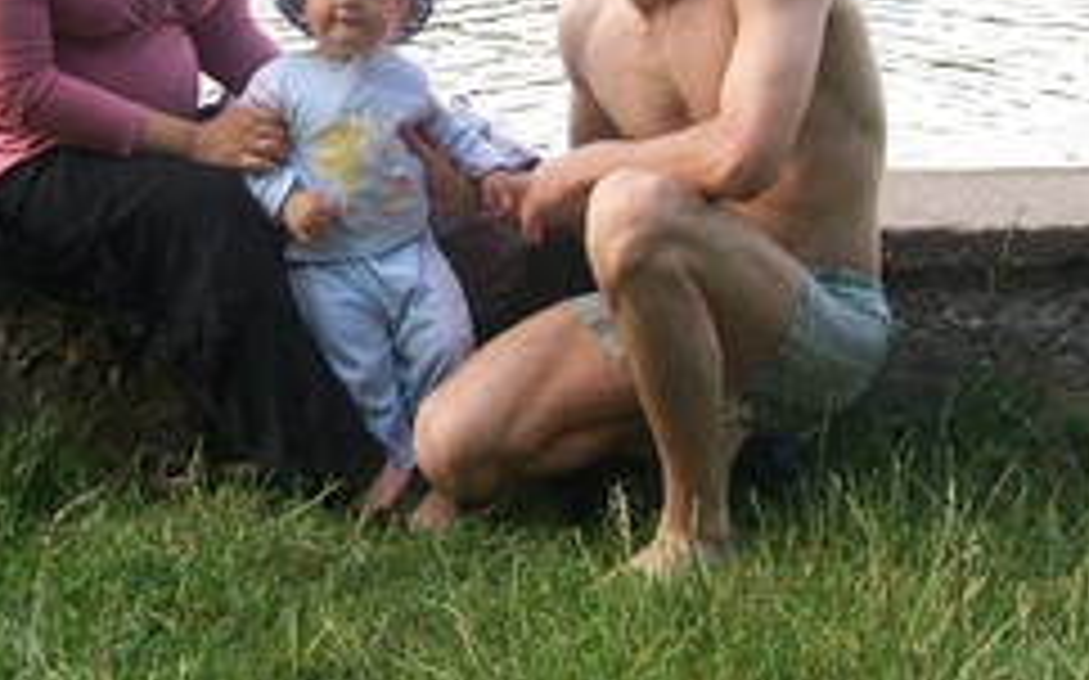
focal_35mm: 67
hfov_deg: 30.4
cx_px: 351
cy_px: 77
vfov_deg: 19.1
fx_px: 1988
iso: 64
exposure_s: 1/200
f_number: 2.7
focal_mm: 6.1
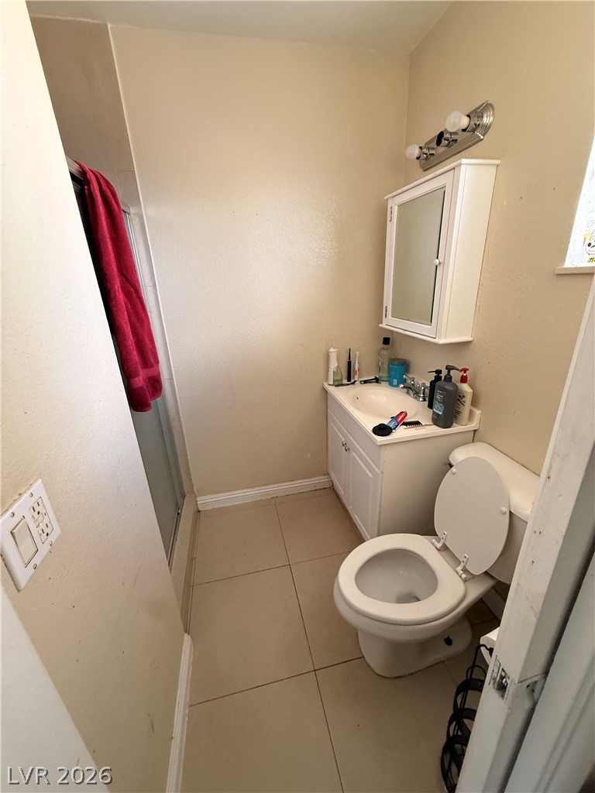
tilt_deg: -21.7
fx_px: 321
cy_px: 396
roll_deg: +2.5
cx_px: 298
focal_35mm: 14
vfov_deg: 102.1
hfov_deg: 85.7
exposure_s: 1/60
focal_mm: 2.22
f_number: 2.2
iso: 320
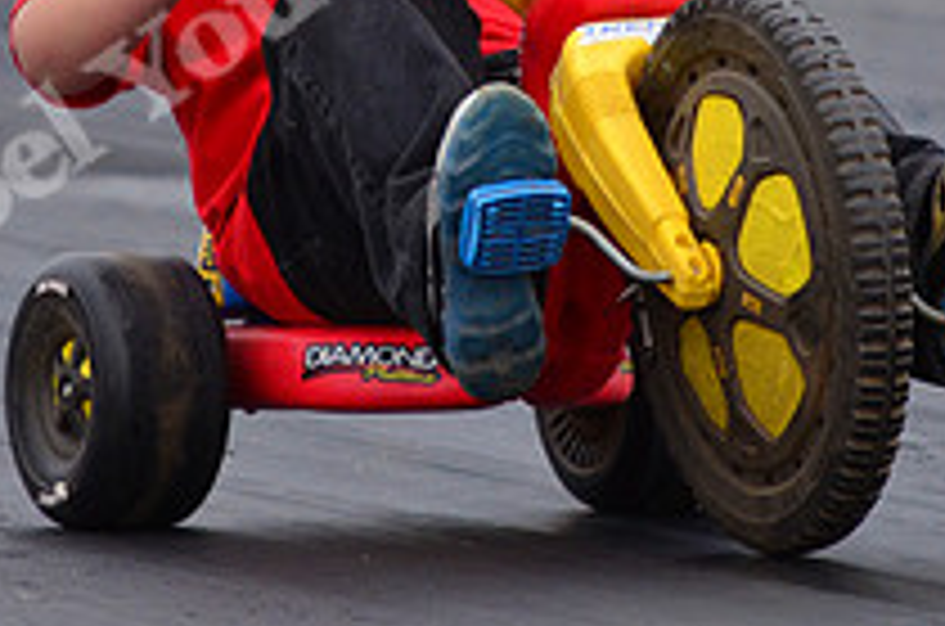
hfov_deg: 2.5
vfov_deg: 1.7
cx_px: 504
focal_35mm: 828
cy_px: -131
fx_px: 21686
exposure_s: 1/2000
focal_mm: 200
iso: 1000
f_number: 5.6
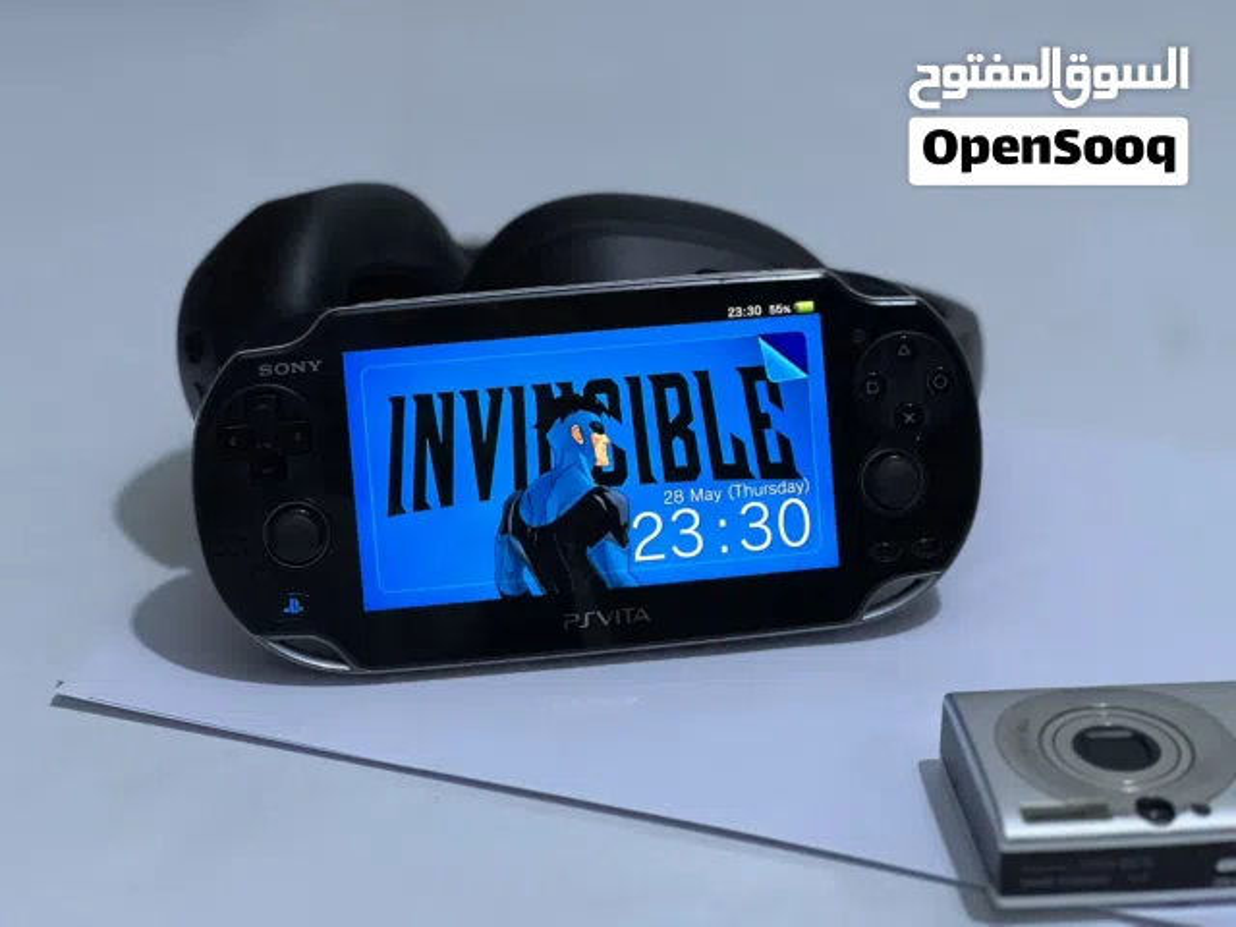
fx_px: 2749
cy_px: 464
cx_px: 618
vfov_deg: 19.1
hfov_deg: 25.3
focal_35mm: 77
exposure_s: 1/33
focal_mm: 9
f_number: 2.8
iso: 320
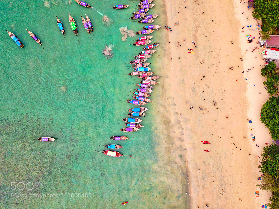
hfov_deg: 67.3
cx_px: 140
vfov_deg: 53.1
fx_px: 210
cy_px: 104
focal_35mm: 26
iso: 100
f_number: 2.2
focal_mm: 4.73
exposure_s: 1/754
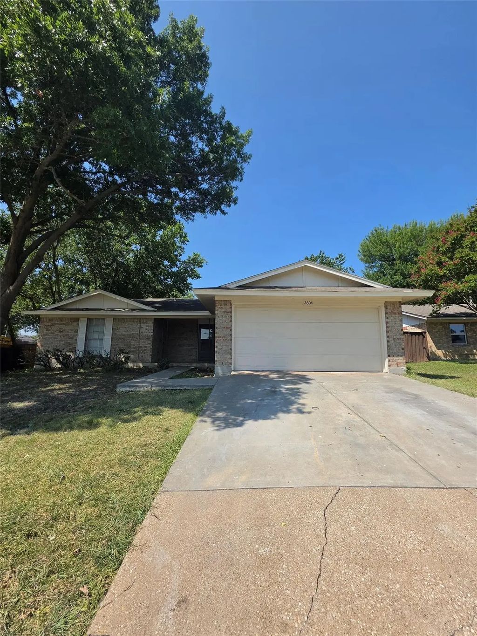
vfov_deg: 106.2
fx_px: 239
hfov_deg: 89.9
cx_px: 238
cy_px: 318
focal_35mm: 13
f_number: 1.9
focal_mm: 2.2
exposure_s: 1/1641
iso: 32
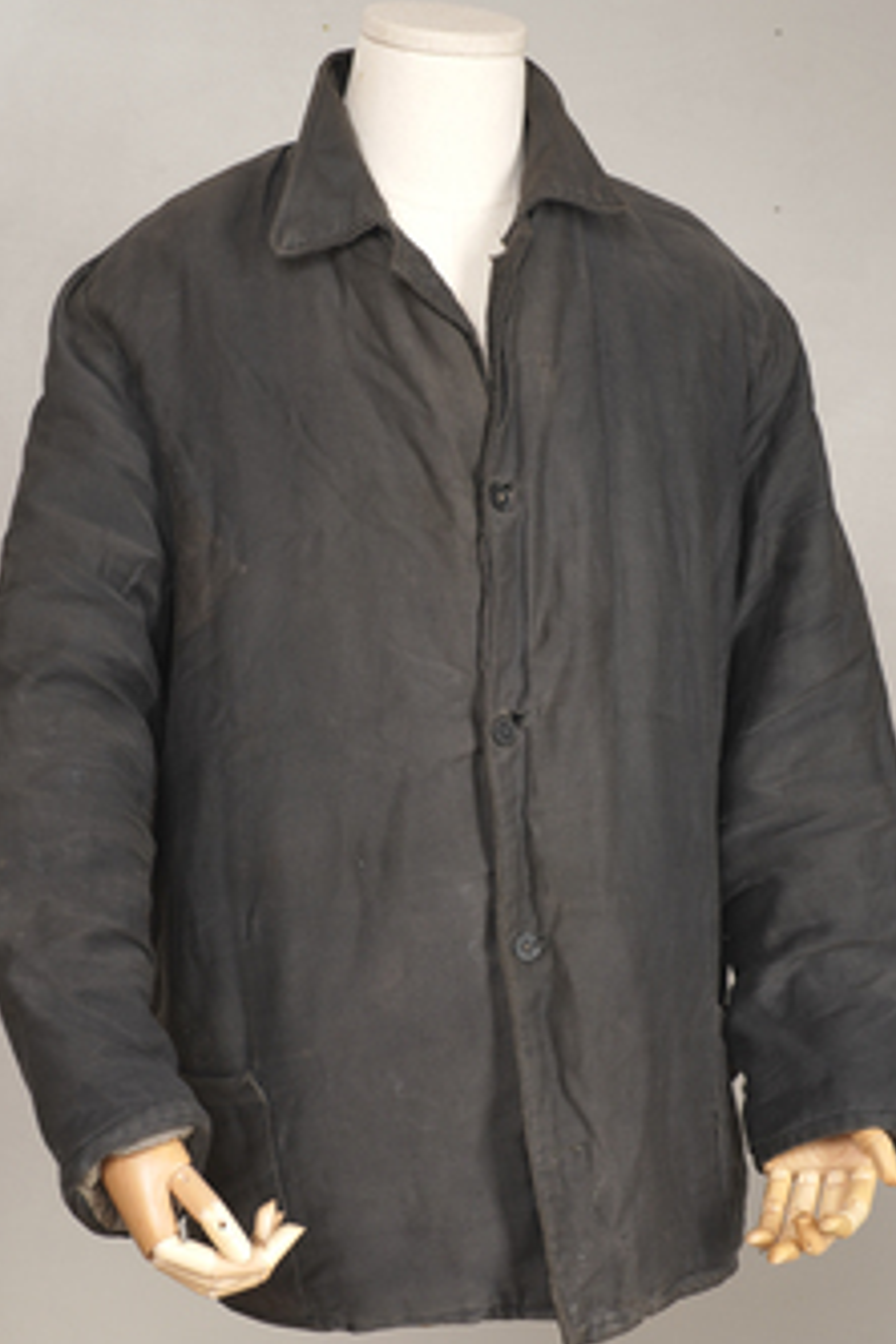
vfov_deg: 35.6
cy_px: 692
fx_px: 2091
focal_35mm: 56
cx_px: 442
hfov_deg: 24.2
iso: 200
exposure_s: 1/6
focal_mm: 32
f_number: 8
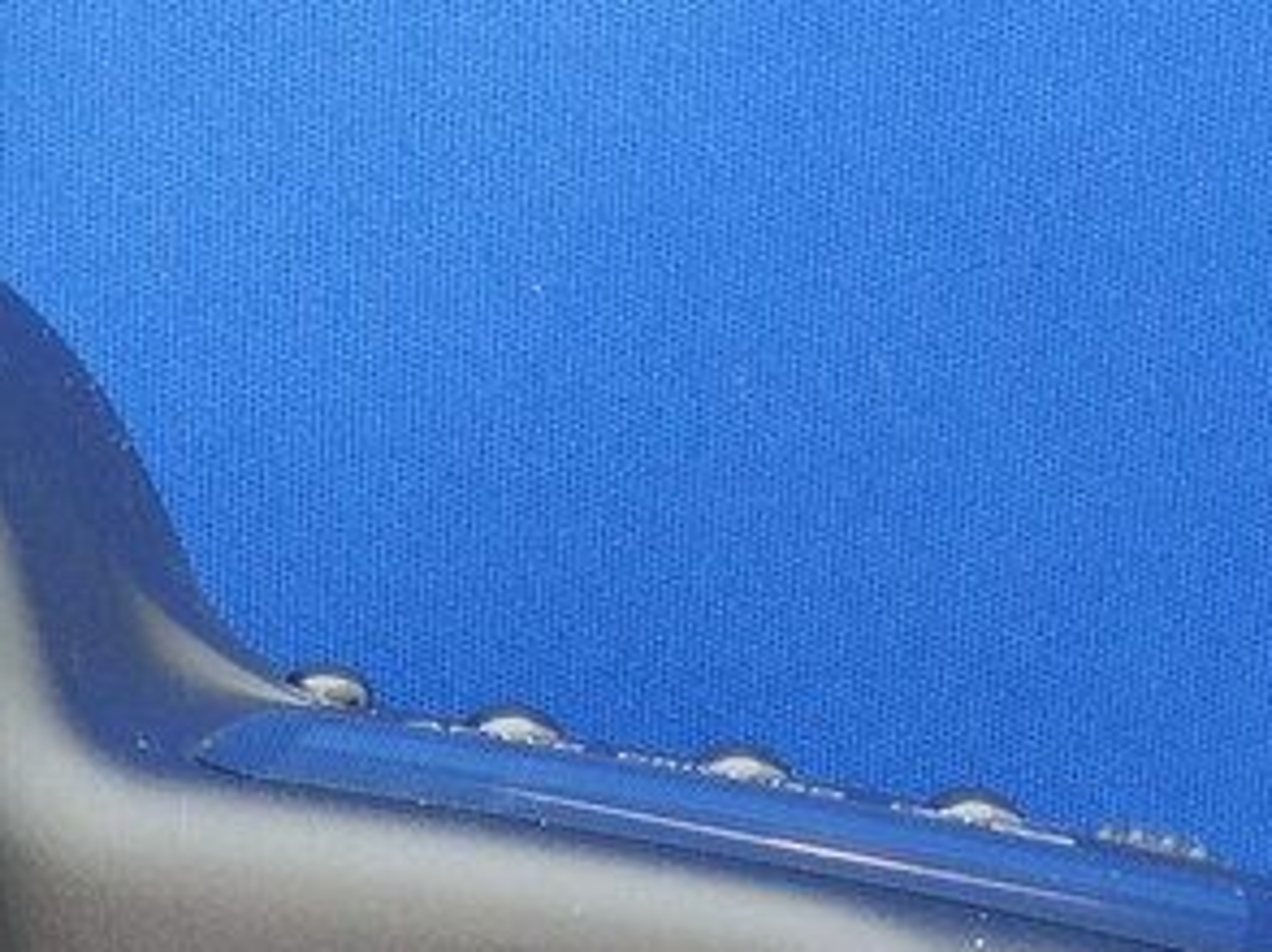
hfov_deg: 13.6
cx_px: -43
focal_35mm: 143
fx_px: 5250
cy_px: 1601
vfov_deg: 9.9
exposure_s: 2.5
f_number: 8
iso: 100
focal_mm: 7.4
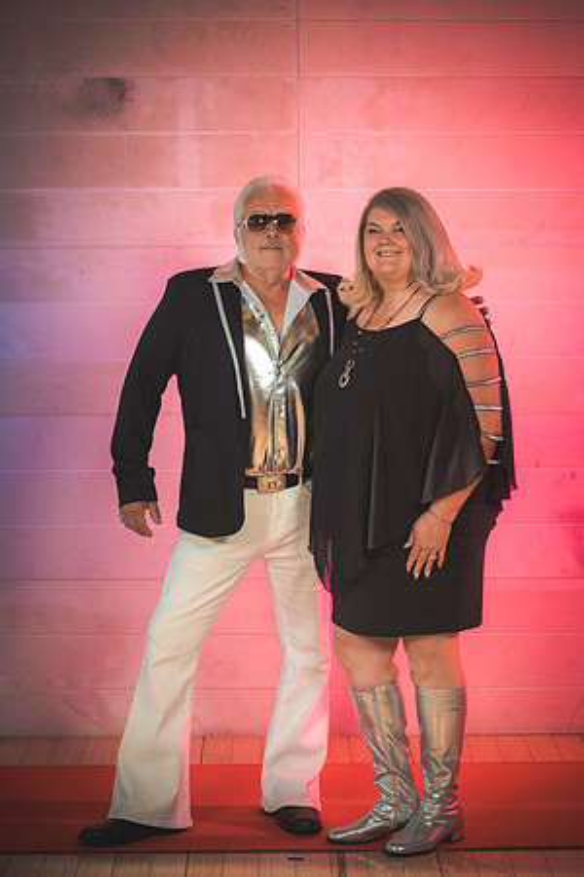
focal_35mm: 90
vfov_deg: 22.6
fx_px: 2190
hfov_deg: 15.2
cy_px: 438
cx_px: 292
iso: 100
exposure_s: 1/250
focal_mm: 90
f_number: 5
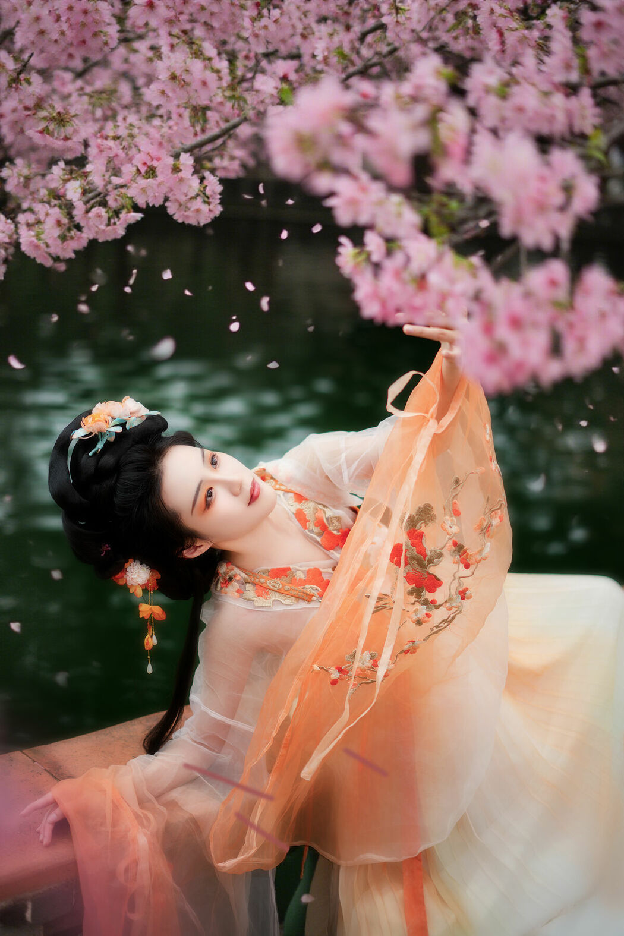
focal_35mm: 50
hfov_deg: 27.0
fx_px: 1300
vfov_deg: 39.6
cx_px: 312
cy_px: 468
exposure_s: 1/320
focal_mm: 50
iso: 100
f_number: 1.8
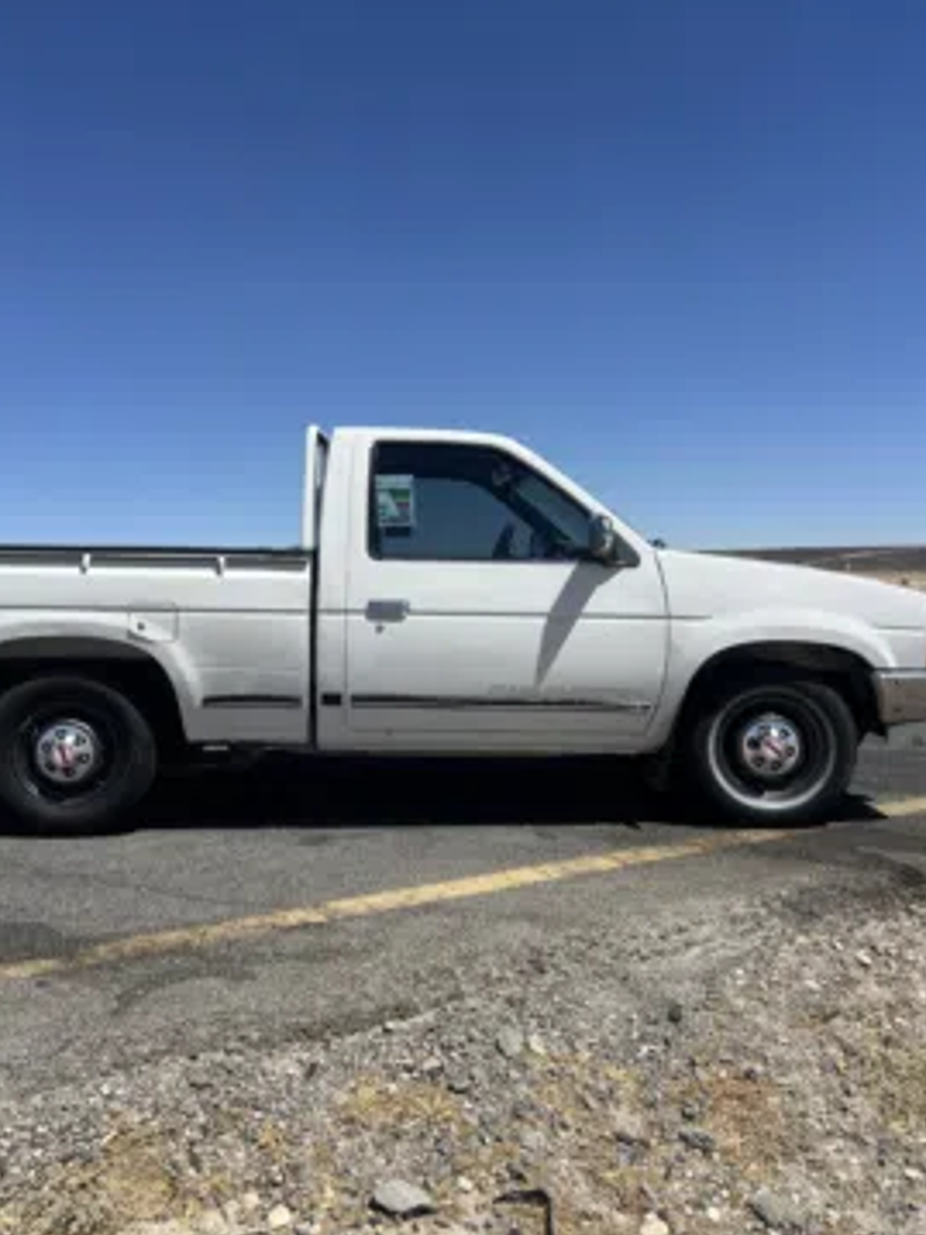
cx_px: 430
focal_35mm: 29
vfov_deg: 61.7
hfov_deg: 48.2
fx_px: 1035
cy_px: 612
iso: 50
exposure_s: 1/7463
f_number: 1.5
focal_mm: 5.7
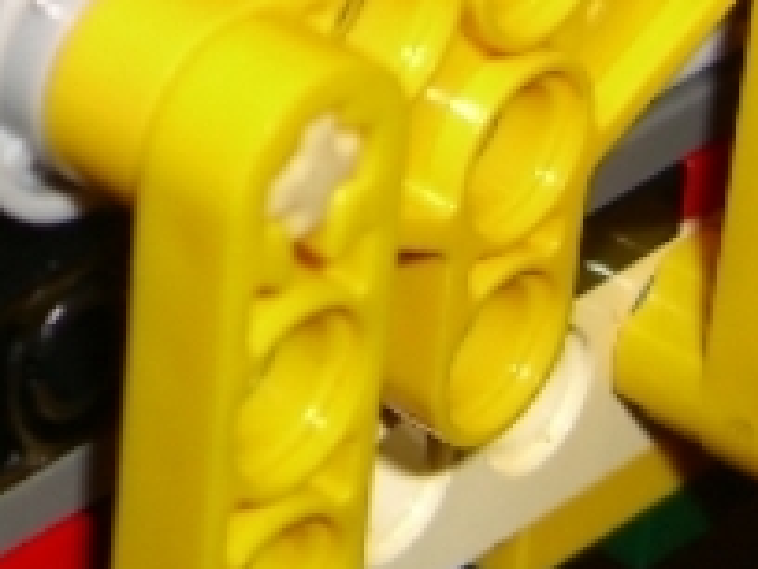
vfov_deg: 7.7
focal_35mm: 191
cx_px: -268
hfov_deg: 10.1
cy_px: -238
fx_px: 4182
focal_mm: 7.9
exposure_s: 1/60
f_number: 2.8
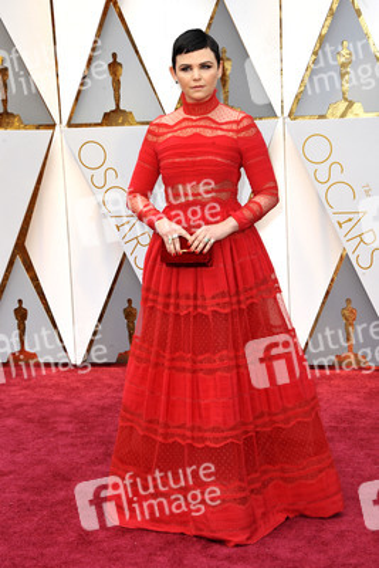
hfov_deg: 16.7
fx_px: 1294
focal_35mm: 82
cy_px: 284
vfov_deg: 24.8
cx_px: 190
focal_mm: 82
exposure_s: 1/250
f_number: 8
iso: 1000
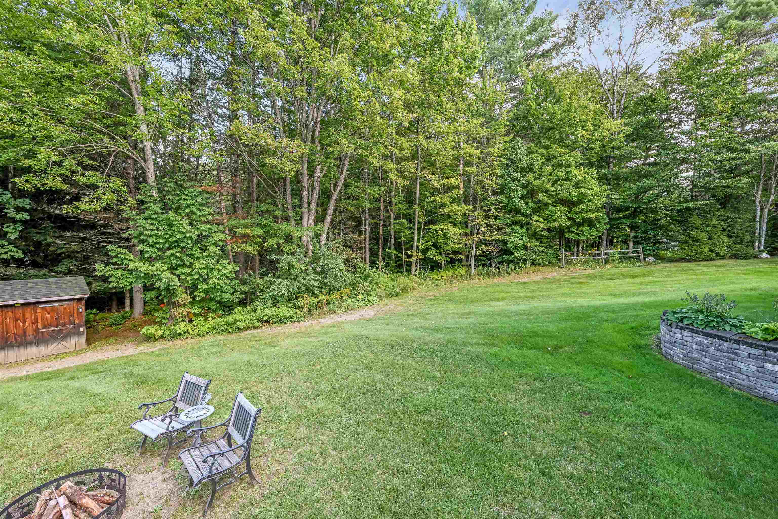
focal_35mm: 14
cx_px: 389
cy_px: 260
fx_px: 303
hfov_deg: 104.3
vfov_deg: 81.2
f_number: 14
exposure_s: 1/6
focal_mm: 14
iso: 125
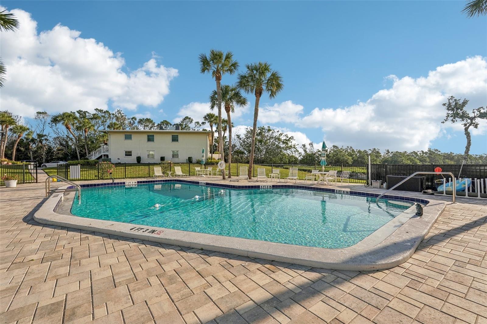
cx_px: 244
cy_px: 162
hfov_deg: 95.0
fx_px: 223
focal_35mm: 16
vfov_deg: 72.0
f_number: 8
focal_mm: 16.5
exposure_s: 1/1250
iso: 400
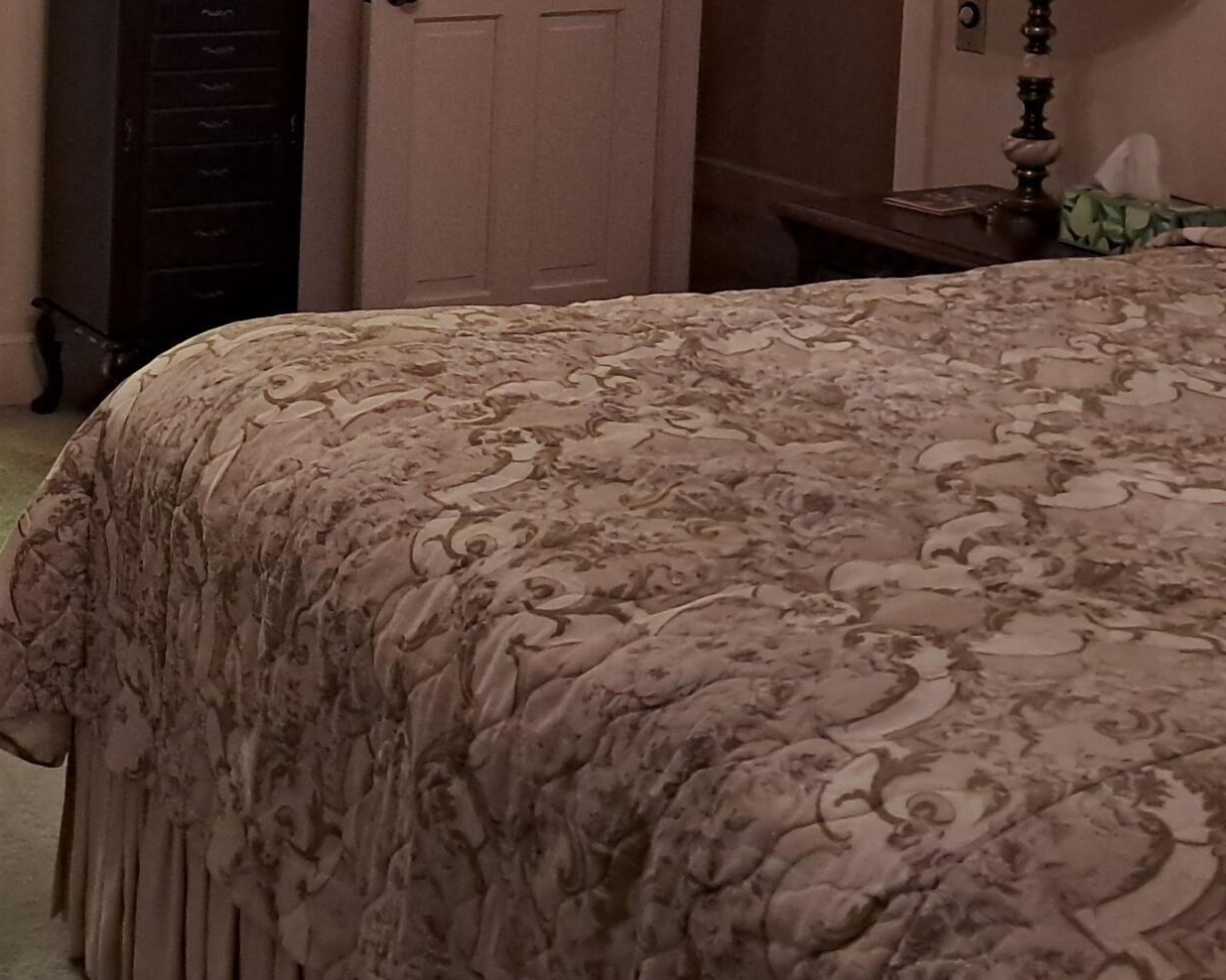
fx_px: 2322
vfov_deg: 22.8
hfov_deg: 27.8
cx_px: -1
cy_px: -28
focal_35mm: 64
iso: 640
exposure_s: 1/50
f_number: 1.8
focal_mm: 4
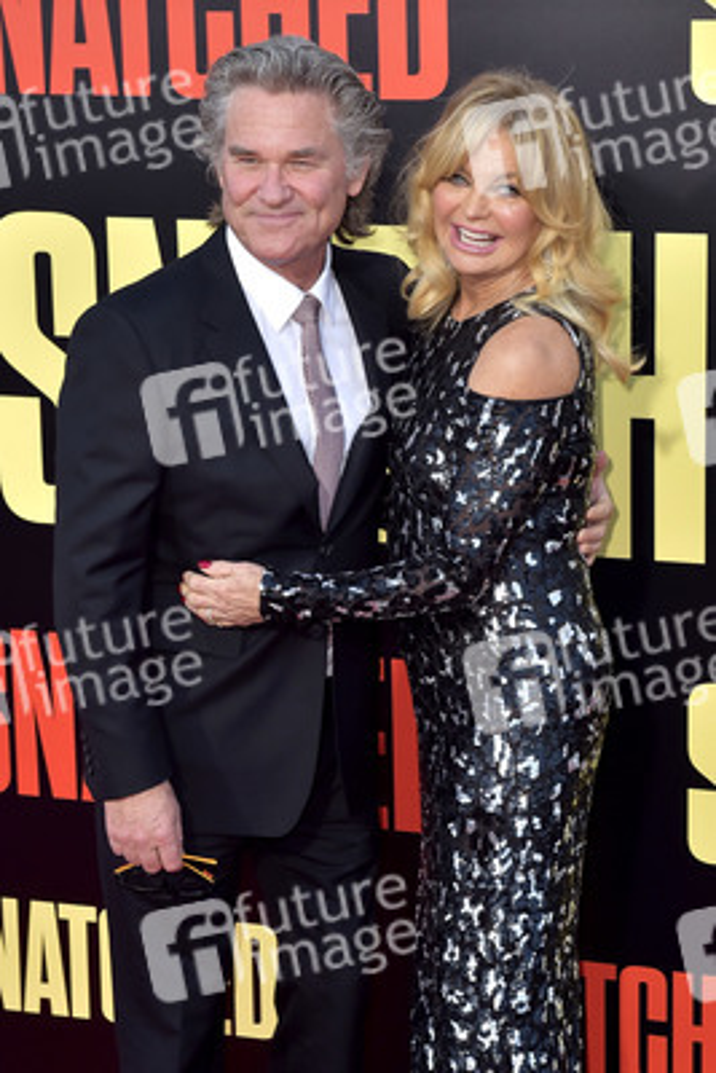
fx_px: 1848
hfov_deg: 21.9
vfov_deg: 32.4
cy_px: 536
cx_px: 358
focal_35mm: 62
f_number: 6.3
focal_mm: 62
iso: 500
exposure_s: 1/320
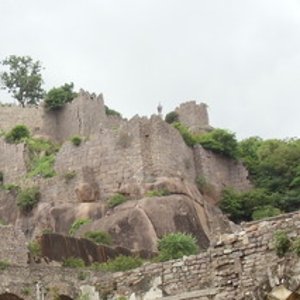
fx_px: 1422
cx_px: -94
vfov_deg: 11.9
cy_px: 332
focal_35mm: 145
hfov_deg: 11.7
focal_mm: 6.81
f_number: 3.7
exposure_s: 1/320
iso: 100
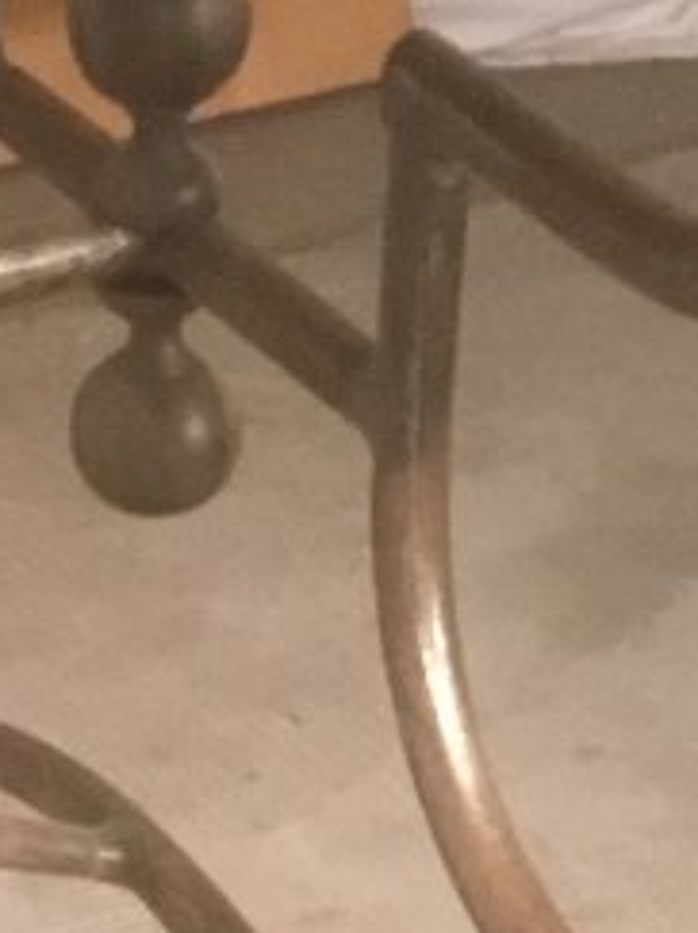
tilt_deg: -38.8
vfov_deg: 12.4
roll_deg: -1.7
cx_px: -15
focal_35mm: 153
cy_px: 1290
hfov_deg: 9.6
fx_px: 4117
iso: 200
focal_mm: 3.3
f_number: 2.4
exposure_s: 1/20
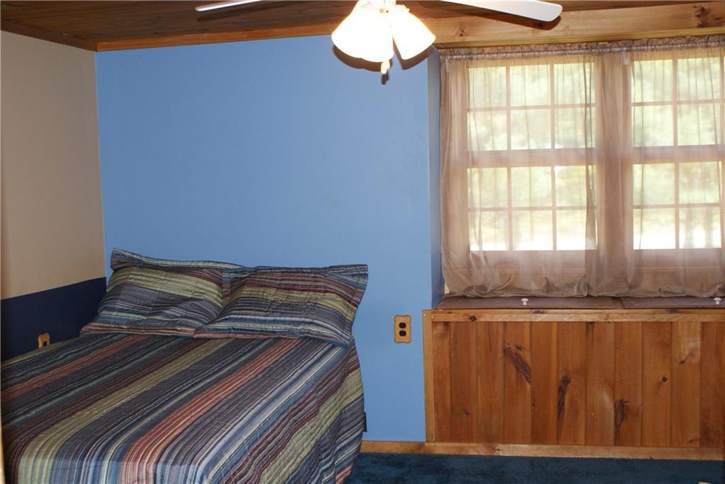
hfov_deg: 46.4
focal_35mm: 42
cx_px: 362
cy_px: 242
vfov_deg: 31.9
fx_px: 846
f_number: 5
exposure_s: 1/60
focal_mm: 28
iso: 400
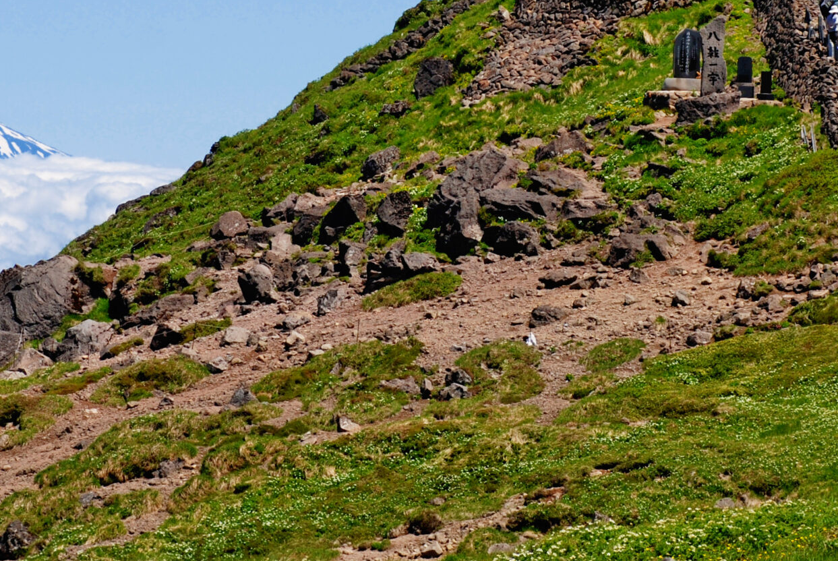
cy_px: 188
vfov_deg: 5.0
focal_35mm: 278
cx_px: 318
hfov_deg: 7.4
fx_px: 6479
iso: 100
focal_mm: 90
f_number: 7.1
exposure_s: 1/800
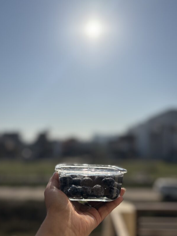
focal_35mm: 33
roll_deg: -1.0
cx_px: 81
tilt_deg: -0.1
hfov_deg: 42.9
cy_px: 144
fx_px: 225
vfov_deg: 54.9
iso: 50
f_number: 1.6
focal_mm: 5.96
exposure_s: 1/16129
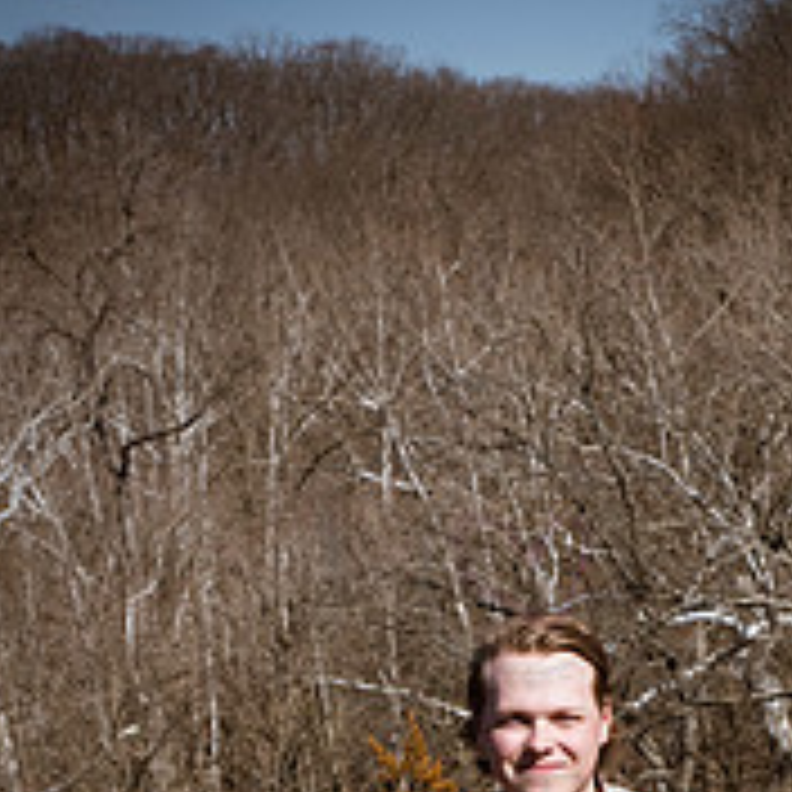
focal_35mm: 174
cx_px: 540
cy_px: 972
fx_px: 4504
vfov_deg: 9.9
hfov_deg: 10.0
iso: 800
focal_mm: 80
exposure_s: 1/1000
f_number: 16
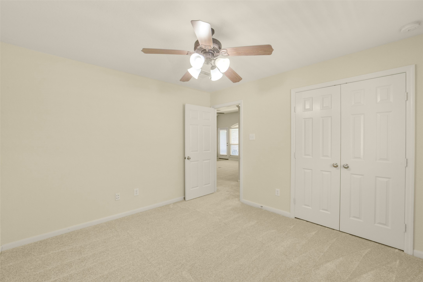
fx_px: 165
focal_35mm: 14
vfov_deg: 81.2
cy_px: 141
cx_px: 212
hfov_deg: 104.2
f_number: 11
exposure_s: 1/25
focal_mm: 14
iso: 500
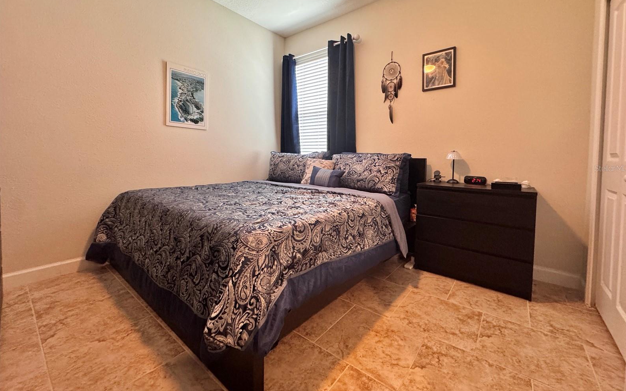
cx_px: 316
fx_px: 256
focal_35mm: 15
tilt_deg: -2.5
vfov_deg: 74.4
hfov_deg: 101.5
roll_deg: -1.3
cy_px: 168
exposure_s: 1/60
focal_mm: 2.22
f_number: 2.2
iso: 320
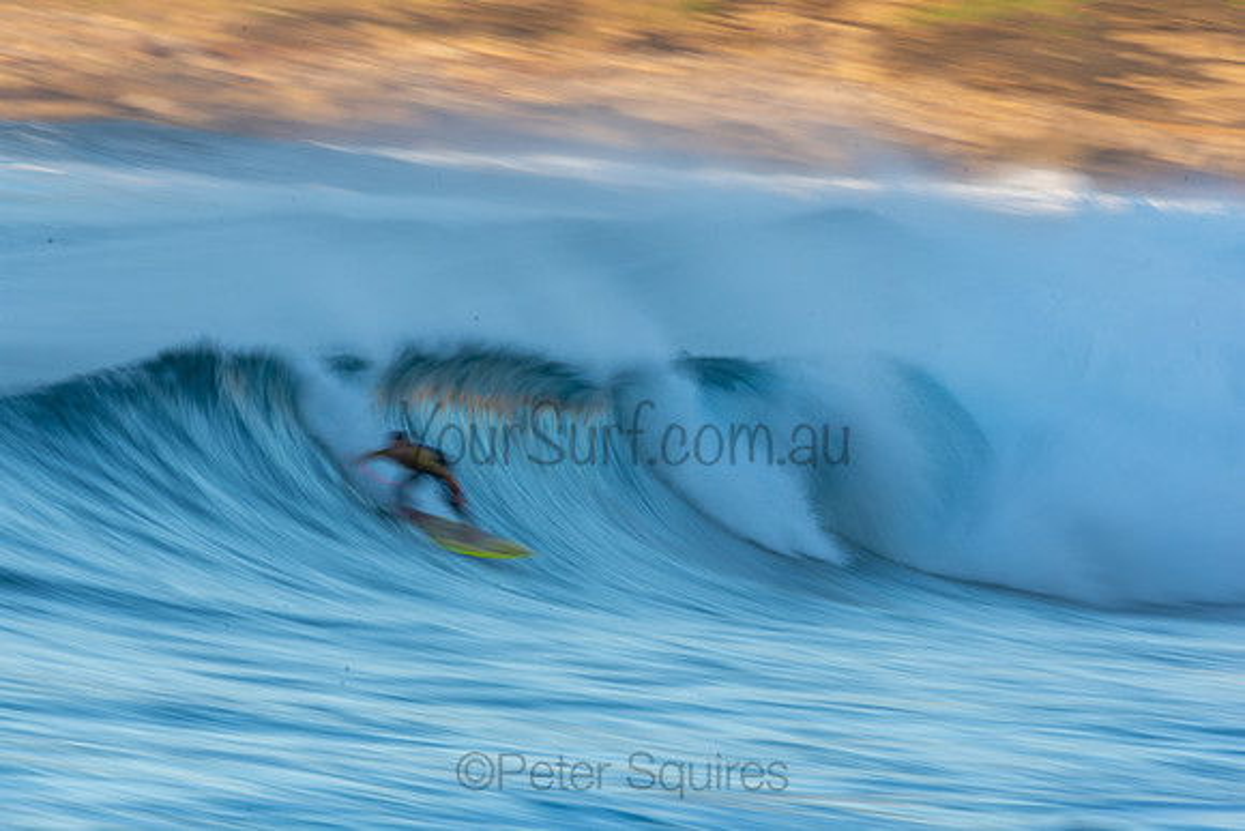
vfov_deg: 1.8
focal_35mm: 750
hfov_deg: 2.7
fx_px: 25942
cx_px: 622
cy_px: 416
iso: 100
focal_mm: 500
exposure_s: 1/13
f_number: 29
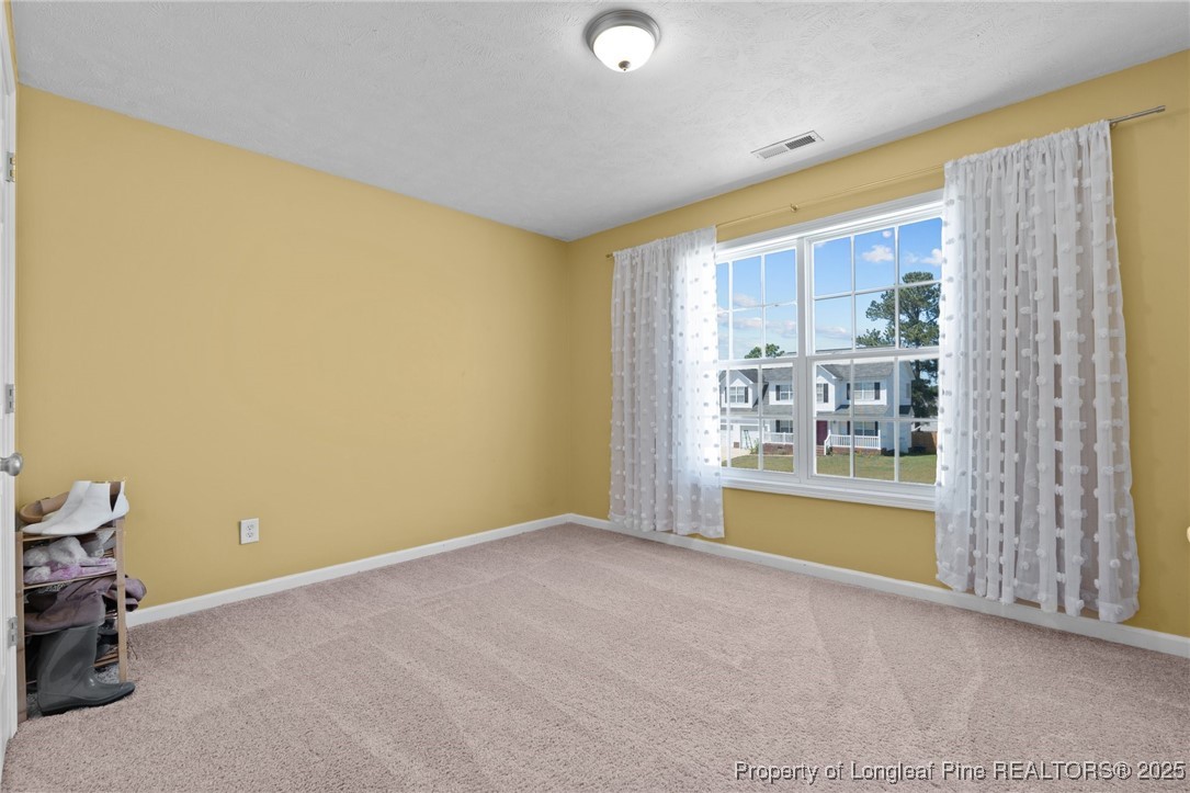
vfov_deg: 73.7
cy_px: 396
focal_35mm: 16
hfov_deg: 96.7
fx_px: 529
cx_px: 595
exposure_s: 1/10
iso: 400
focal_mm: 16
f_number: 8
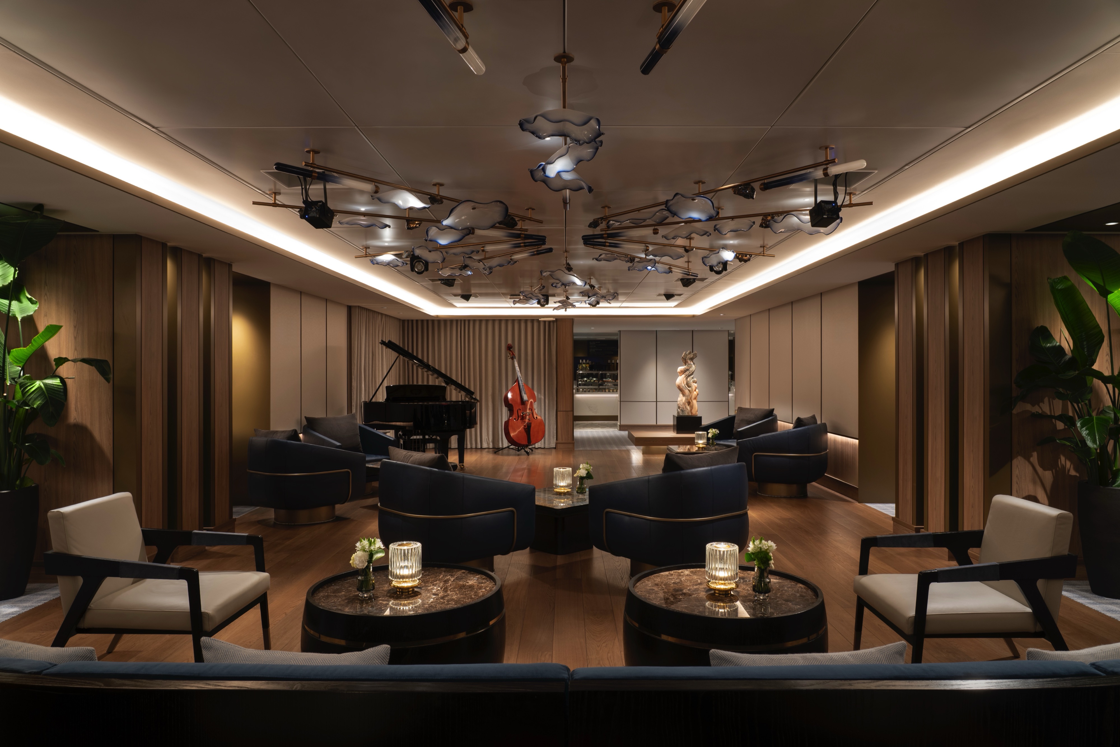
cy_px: 374
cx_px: 560
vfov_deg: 53.1
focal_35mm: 24
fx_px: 747
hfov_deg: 73.7
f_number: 11
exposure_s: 2
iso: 100
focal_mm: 24
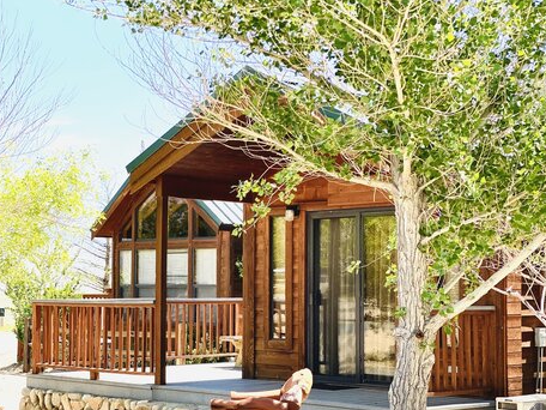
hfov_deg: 26.5
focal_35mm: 73
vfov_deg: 20.1
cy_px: 269
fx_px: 1151
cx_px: 177
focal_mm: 6
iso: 20
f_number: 2
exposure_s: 1/999
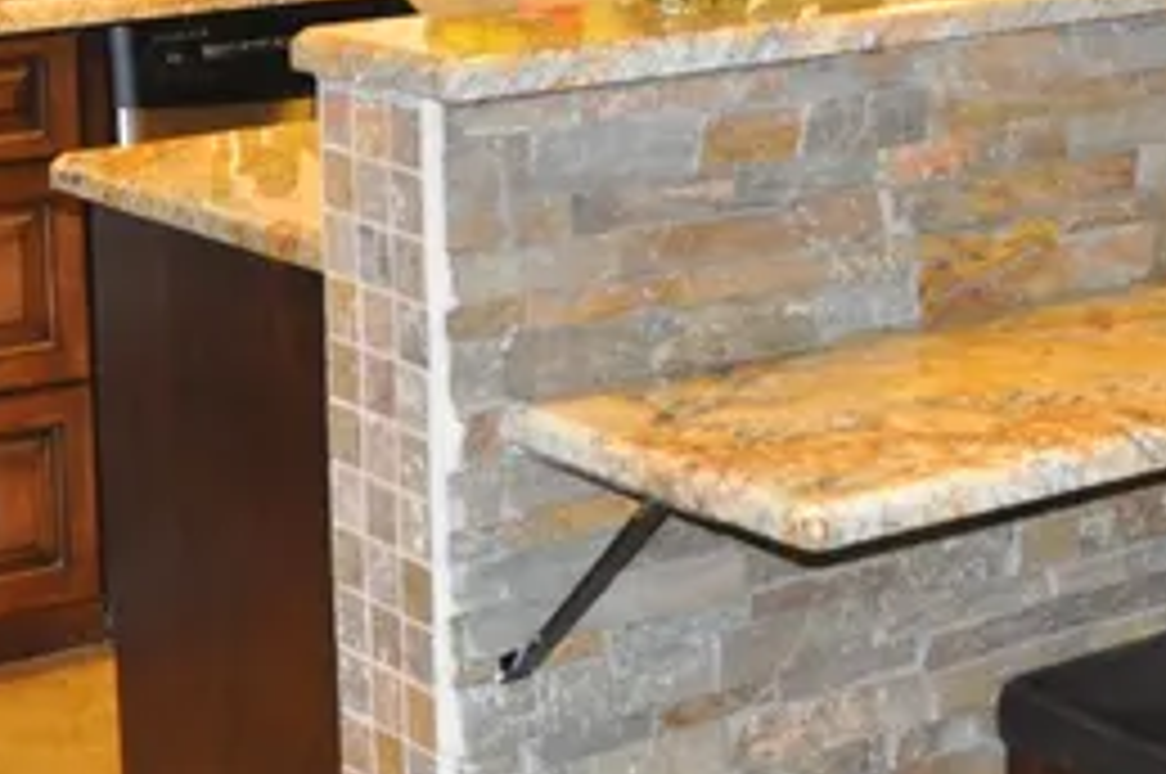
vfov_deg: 13.4
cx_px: 842
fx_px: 3235
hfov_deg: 20.3
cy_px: -94
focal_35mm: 100
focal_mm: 18
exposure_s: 1/60
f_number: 3.5
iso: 800
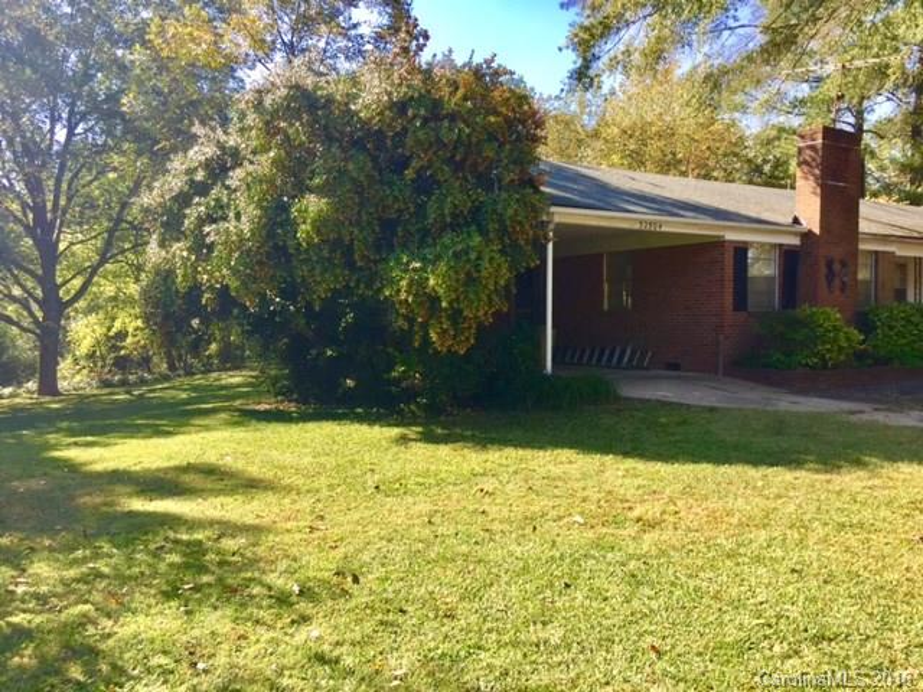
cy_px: 346
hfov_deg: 61.7
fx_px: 773
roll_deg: -0.8
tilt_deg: -2.6
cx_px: 462
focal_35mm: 29
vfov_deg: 48.2
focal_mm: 4.15
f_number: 2.2
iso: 32
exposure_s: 1/476
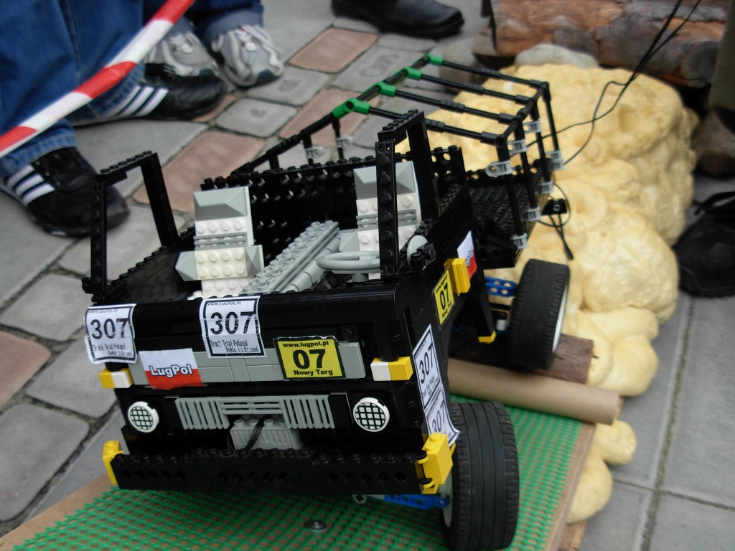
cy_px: 276
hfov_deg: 42.1
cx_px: 368
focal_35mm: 45
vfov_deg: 32.2
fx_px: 955
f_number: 3.1
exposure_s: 1/527
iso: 79
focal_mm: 7.5
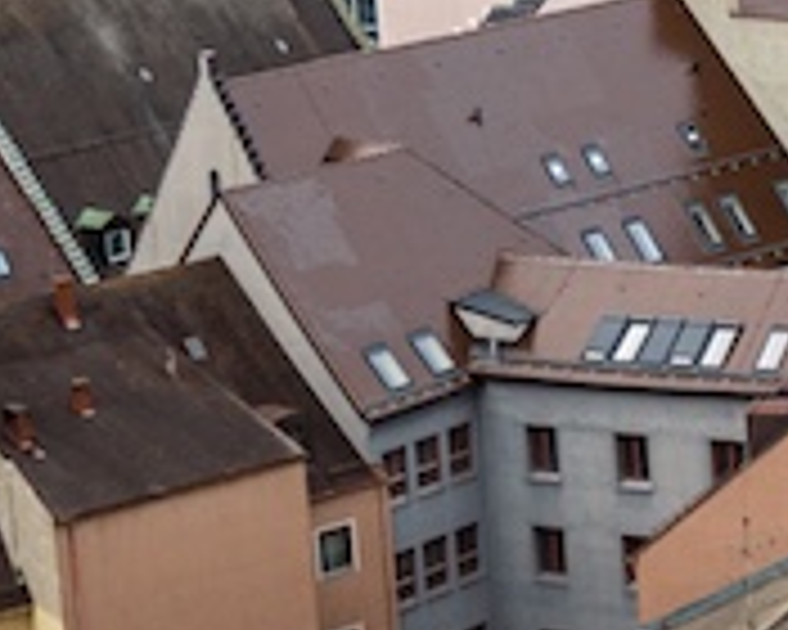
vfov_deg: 8.2
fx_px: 4384
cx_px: 2008
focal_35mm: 188
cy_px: 45
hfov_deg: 9.1
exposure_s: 1/40
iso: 160
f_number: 6.3
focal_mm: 35
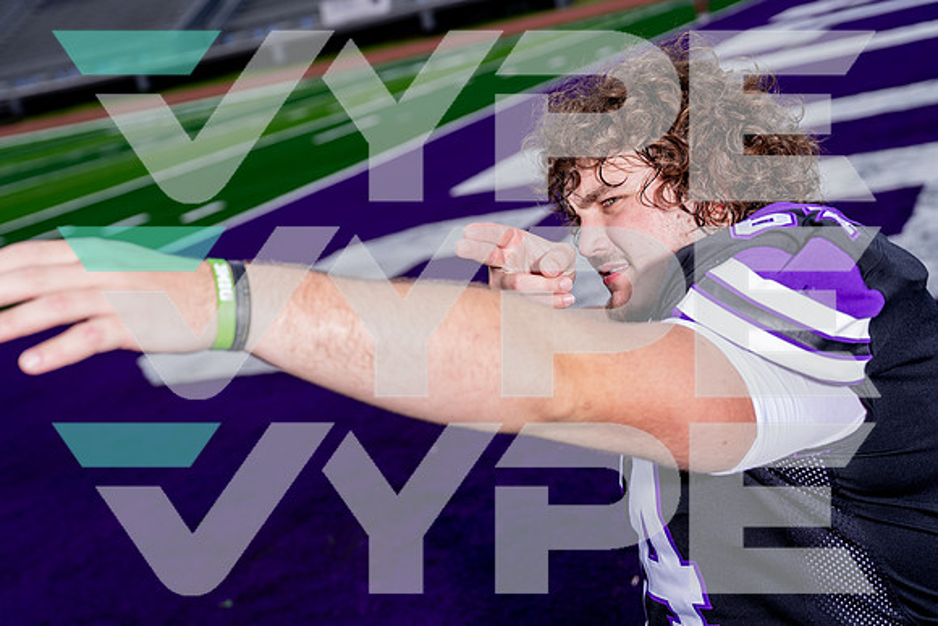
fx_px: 1351
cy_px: 313
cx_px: 469
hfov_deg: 38.3
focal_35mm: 52
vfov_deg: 26.1
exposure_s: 1/1250
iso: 100
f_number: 4
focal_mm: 50
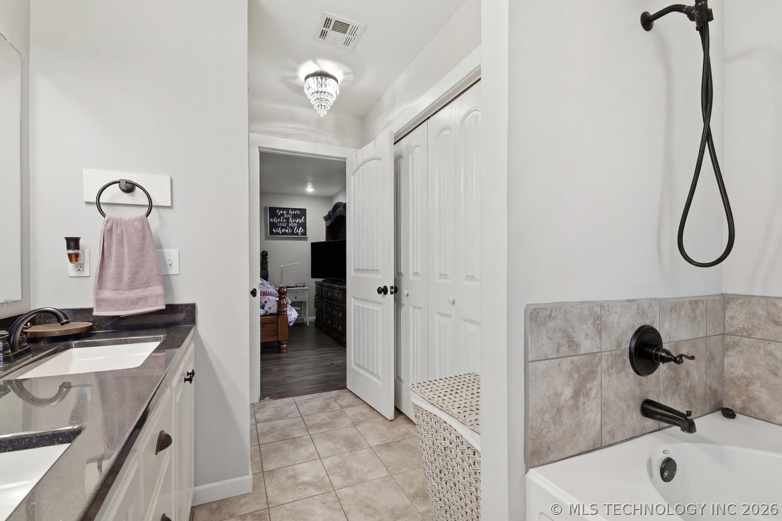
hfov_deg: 100.4
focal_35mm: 15
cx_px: 391
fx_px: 326
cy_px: 260
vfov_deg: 77.3
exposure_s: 1/50
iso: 250
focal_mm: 10
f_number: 9
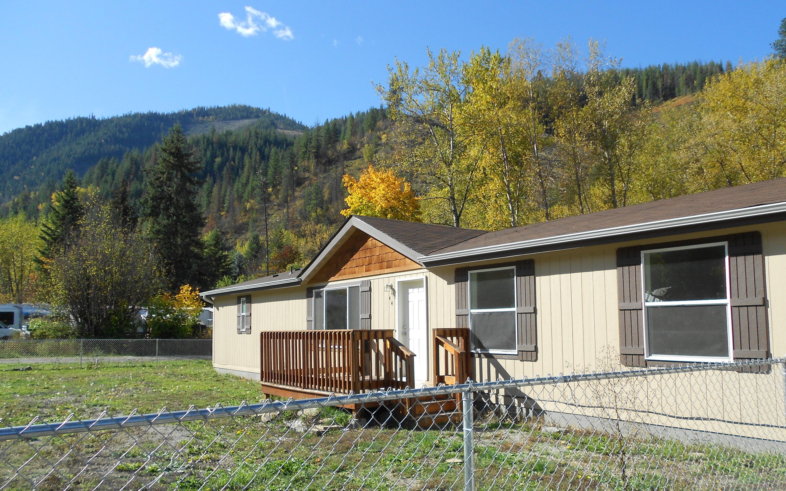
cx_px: 399
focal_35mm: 28
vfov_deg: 44.5
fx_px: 600
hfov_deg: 66.5
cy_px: 272
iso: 80
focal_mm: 4.6
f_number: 3.2
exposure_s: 1/640
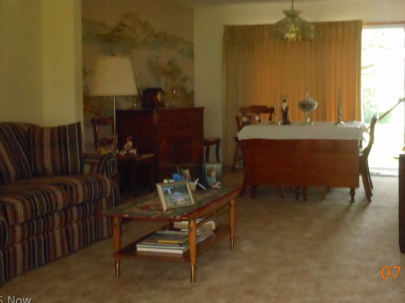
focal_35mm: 51
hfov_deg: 37.4
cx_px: 243
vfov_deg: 28.4
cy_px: 111
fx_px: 597
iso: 1000
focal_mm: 6.9
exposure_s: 1/30
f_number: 4.3
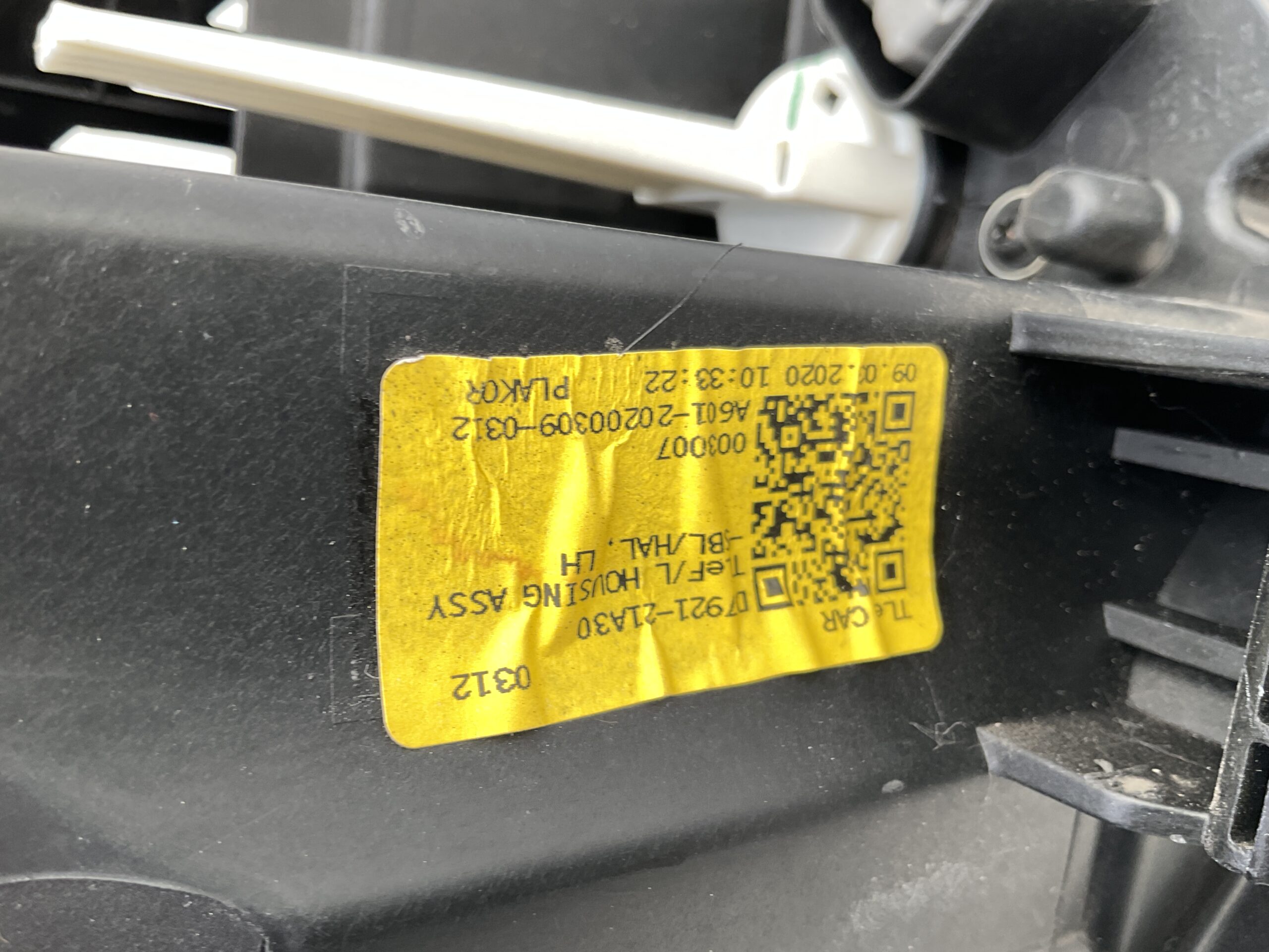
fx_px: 1063
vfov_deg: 48.2
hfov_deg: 61.7
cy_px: 476
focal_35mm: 29
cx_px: 634
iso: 16
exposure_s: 1/109
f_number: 1.8
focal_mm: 3
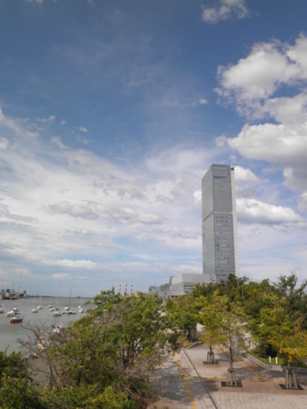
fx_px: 307
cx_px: 154
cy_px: 204
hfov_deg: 53.1
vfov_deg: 67.3
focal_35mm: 26
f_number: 7.9
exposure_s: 1/250
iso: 64
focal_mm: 4.7
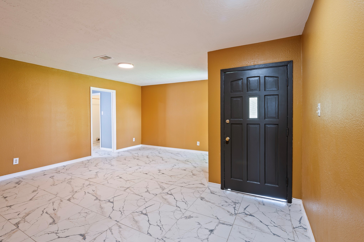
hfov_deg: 96.8
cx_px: 183
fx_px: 162
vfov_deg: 73.6
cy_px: 115
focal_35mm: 16
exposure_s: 1.3
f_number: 6.3
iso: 125
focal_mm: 15
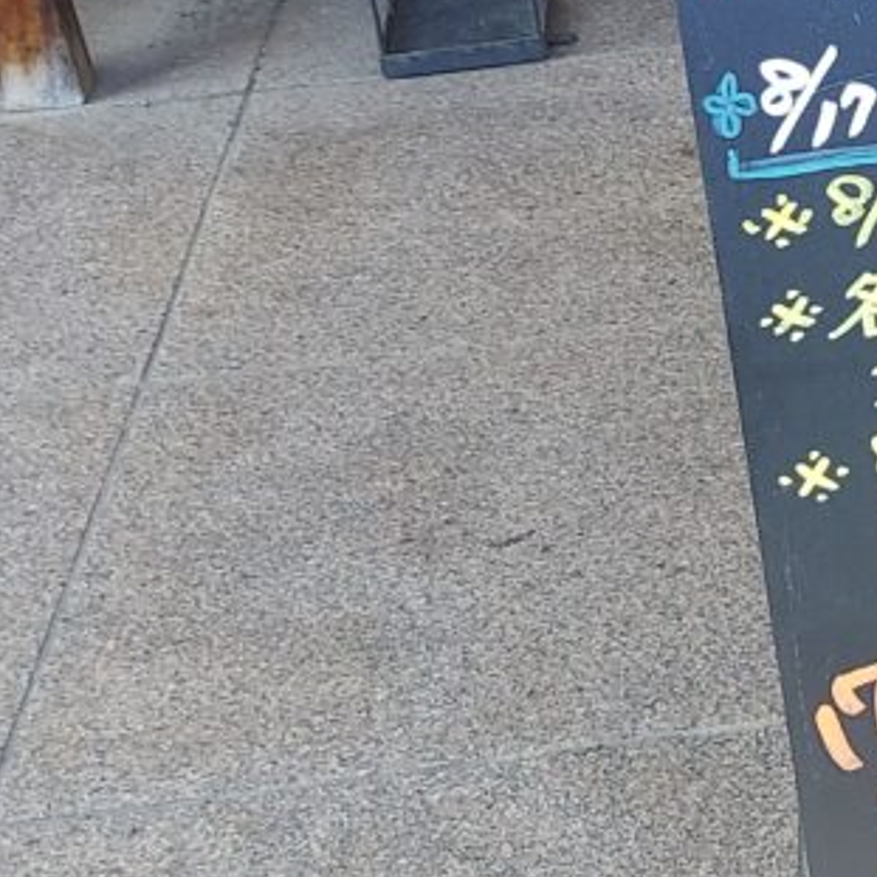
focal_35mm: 91
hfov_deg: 17.7
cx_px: 1190
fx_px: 2608
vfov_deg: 19.0
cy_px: 228
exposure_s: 1/139
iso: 50
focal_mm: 4.6
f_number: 2
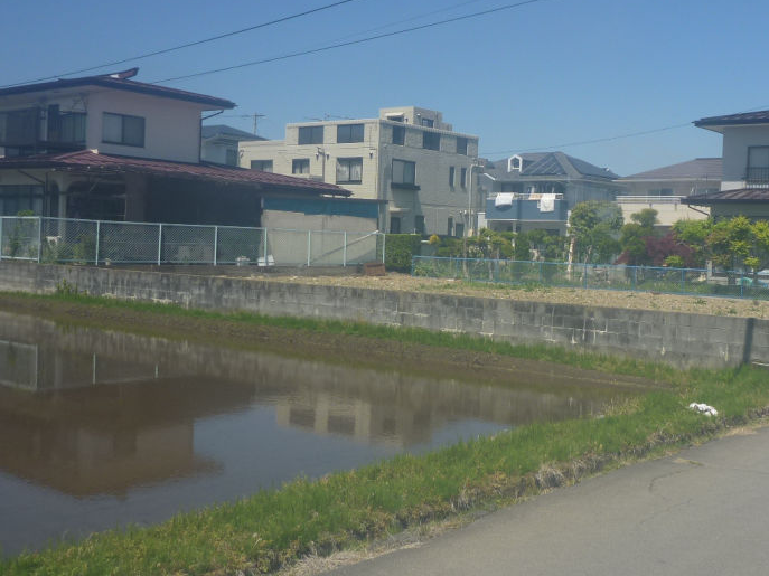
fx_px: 977
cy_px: 268
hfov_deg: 42.5
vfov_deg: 32.9
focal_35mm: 44
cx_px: 497
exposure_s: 1/1000
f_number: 3.3
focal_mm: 5
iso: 80
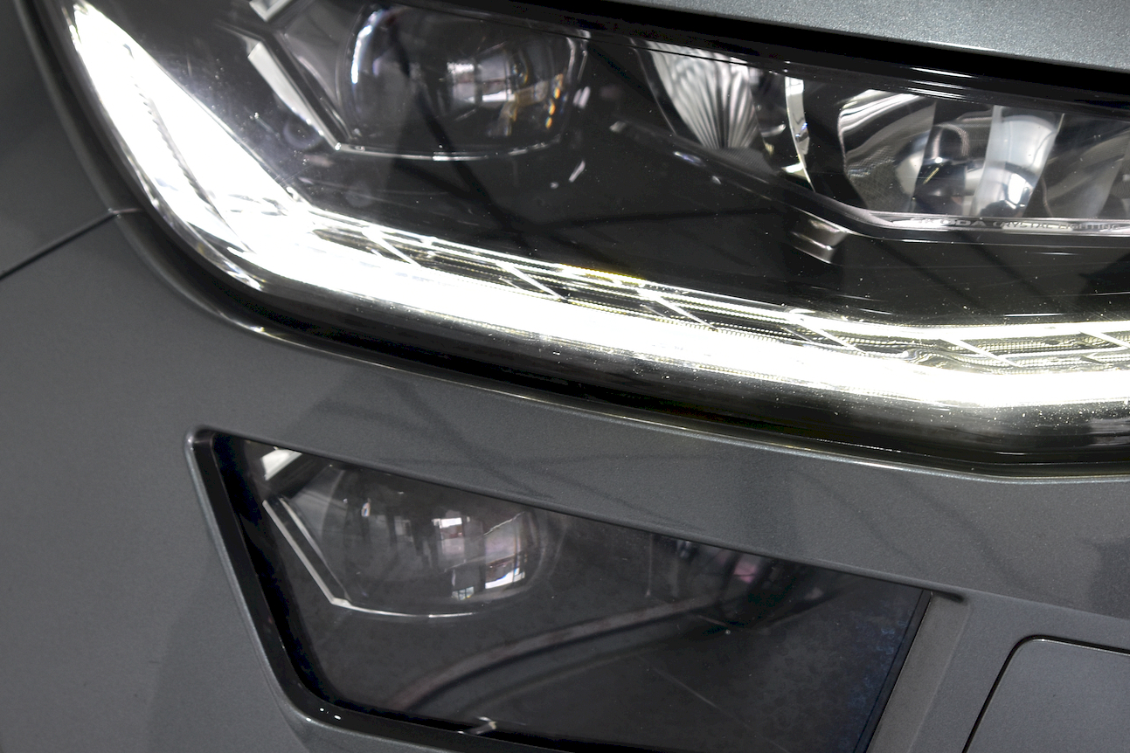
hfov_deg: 21.3
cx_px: 834
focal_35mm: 95
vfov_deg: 14.4
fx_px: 2982
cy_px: 385
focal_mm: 40
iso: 200
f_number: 4
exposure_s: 1/80
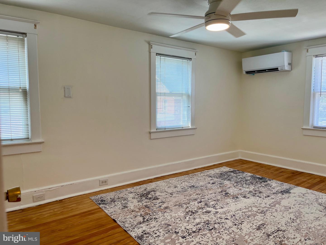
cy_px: 122
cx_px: 163
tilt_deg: -5.6
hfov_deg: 67.3
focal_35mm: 26
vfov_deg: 53.1
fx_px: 245
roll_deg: -0.1
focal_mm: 5.1
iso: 50
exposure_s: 1/164
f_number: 1.6
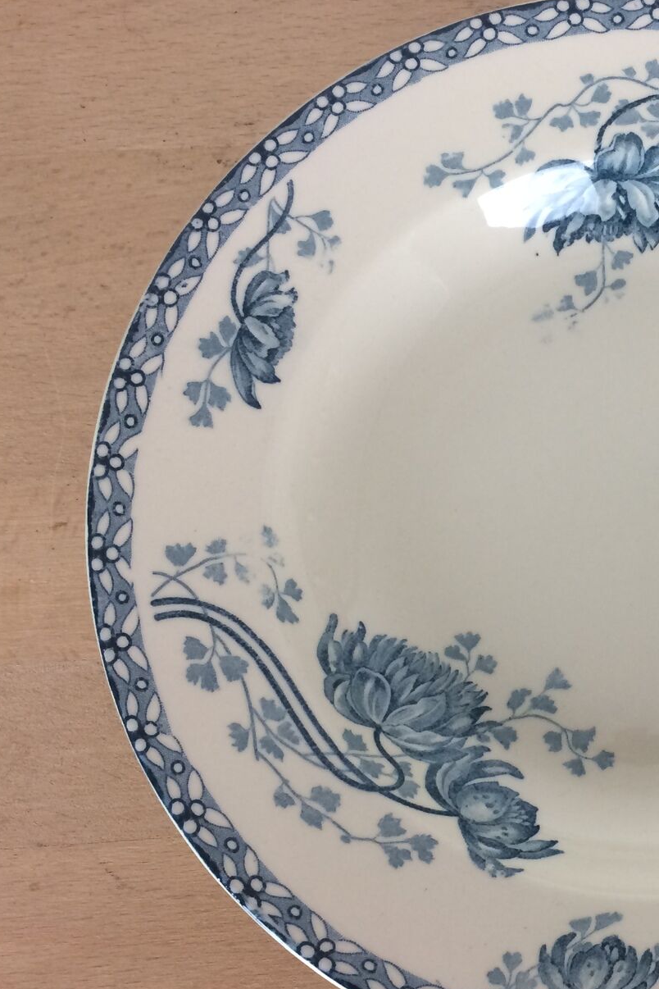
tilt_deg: -78.4
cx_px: 692
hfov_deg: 25.4
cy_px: 573
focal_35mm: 50
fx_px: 1373
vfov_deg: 39.5
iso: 40
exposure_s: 1/33
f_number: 2.2
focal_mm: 4.15
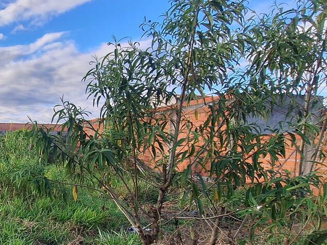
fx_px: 283
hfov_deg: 49.5
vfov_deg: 45.3
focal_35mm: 30
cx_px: 4
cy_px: 181
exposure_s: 1/752
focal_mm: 1.74
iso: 40
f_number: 2.2
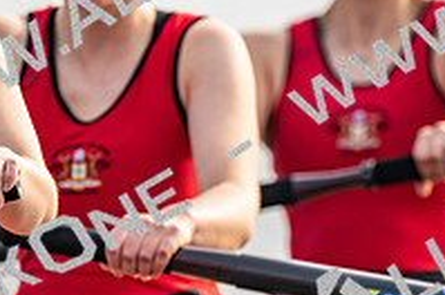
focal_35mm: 1753
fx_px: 21634
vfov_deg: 0.8
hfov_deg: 1.2
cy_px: 162
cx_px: 125
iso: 360
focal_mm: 600
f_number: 4
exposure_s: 1/2500
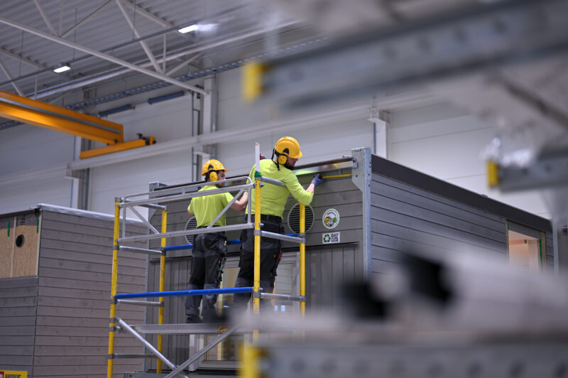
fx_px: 788
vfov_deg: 26.9
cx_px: 284
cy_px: 189
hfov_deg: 39.6
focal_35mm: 50
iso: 125
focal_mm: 50
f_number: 1.8
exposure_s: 1/60
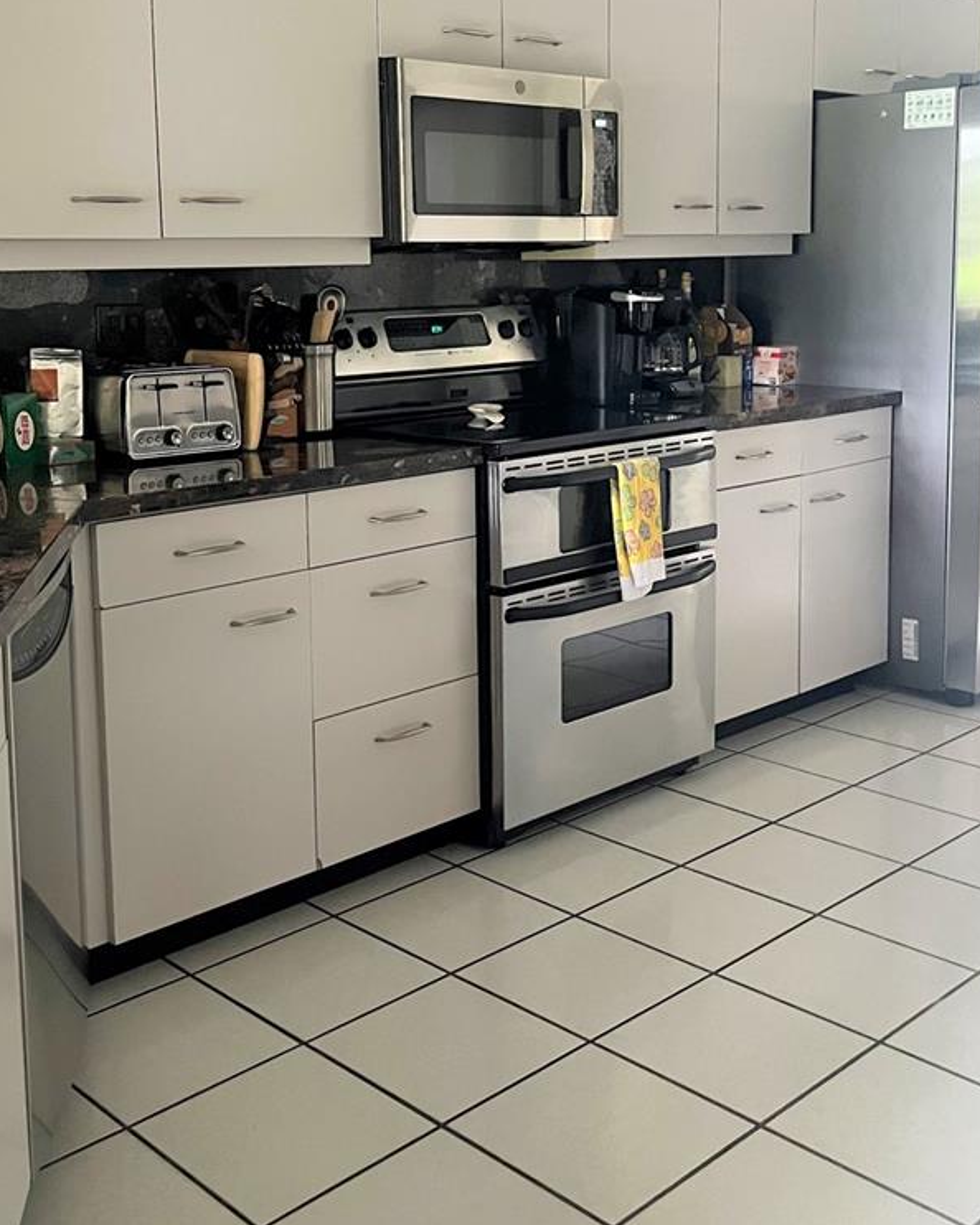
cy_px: 452
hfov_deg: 36.4
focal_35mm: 41
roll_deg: +0.8
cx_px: 447
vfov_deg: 44.4
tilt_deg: -7.4
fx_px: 1487
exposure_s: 1/40
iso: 640
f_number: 1.6
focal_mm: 5.1
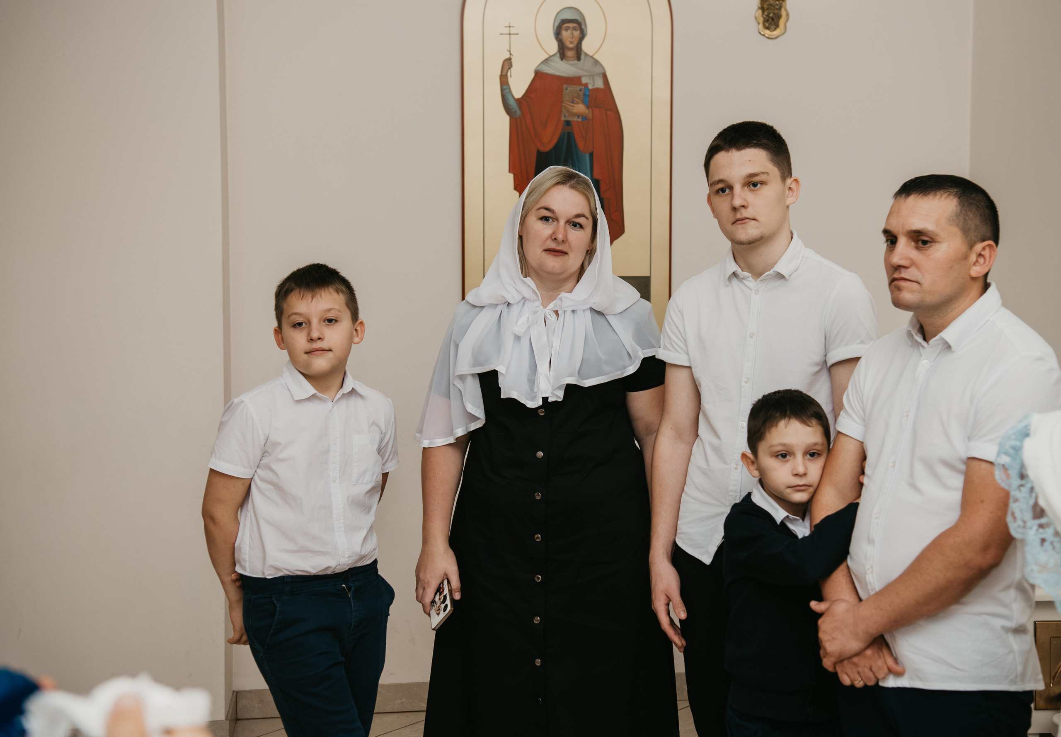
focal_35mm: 57
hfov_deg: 34.8
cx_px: 580
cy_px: 350
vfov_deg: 24.6
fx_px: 1690
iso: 200
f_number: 4
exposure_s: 1/160
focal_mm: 50
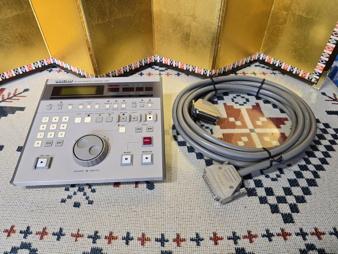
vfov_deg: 58.9
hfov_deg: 73.9
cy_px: 127
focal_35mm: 23
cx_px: 169
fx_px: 225
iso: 250
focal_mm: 6.3
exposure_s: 1/120
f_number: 1.7
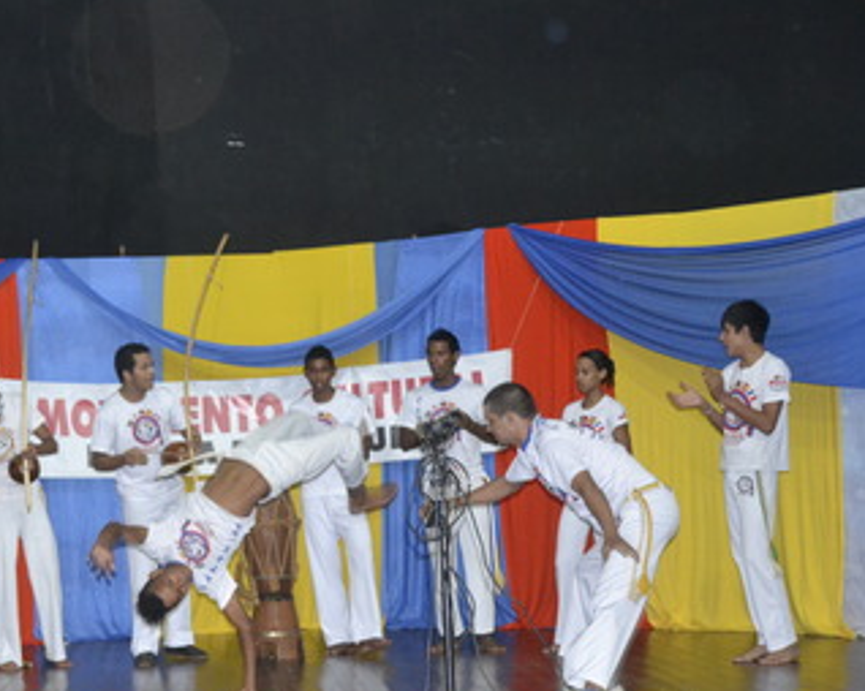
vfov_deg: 19.9
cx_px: 222
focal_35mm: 77
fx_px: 1963
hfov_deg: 24.6
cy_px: 441
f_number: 4.2
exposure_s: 1/60
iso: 3200
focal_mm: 35
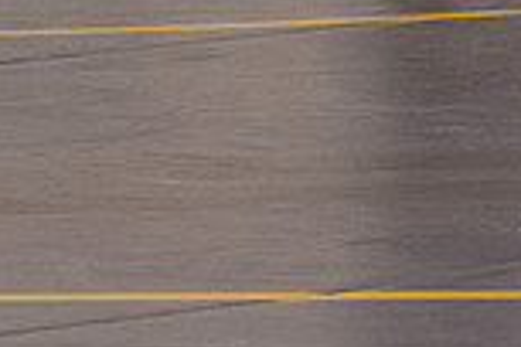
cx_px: 950
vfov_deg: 1.3
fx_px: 15614
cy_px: 44
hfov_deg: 1.9
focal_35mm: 1079
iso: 2000
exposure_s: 1/250
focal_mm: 190
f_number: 5.6
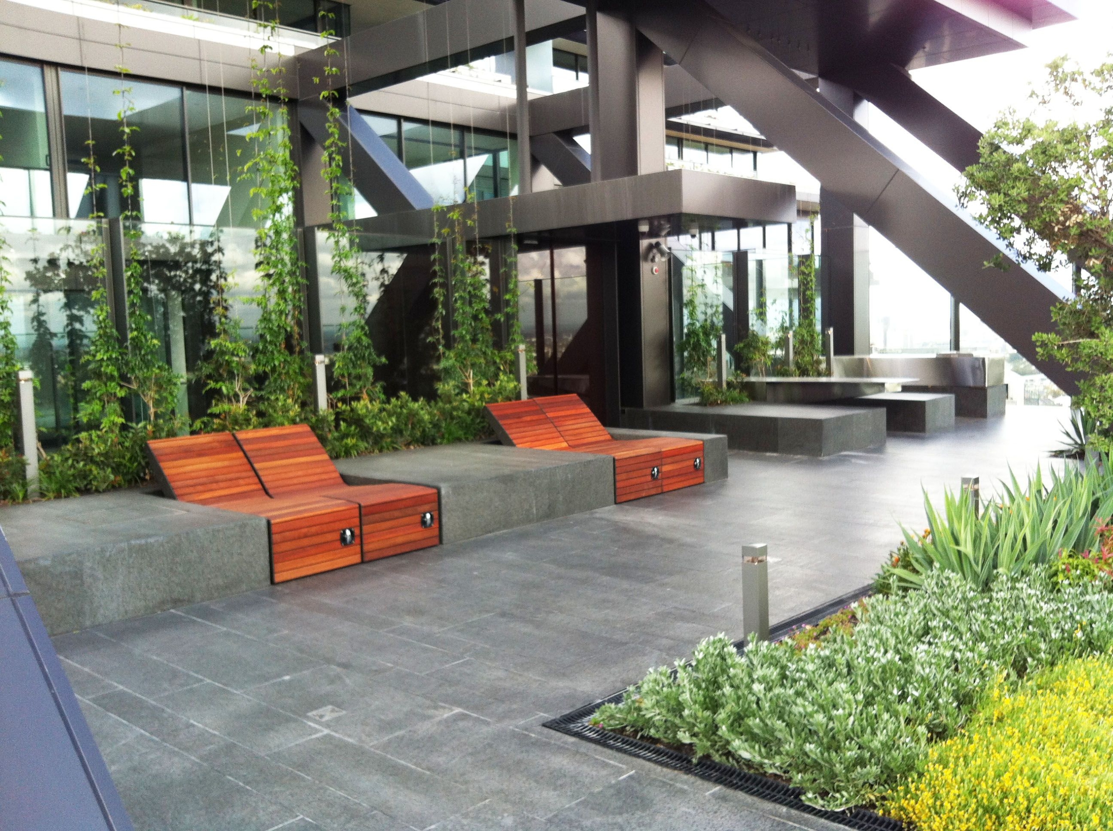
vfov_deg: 40.6
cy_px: 416
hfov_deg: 52.7
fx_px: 1124
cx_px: 556
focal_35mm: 35
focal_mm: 3.85
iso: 80
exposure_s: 1/172
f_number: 2.8
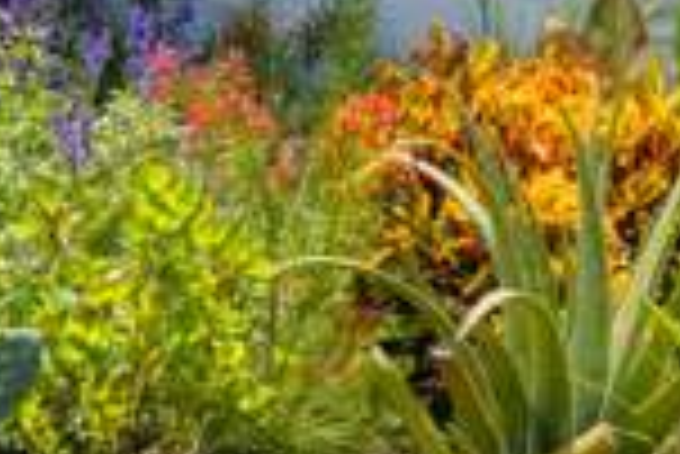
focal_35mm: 370
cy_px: -182
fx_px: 6995
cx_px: -144
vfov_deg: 3.7
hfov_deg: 5.5
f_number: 10
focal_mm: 70
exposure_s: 1/320
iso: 200
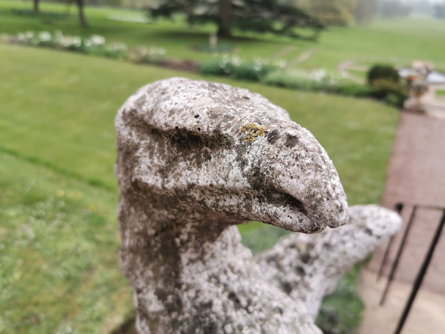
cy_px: 167
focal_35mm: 27
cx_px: 222
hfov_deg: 65.3
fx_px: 347
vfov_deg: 51.4
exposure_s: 1/297
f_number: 1.6
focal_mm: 5.56
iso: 50
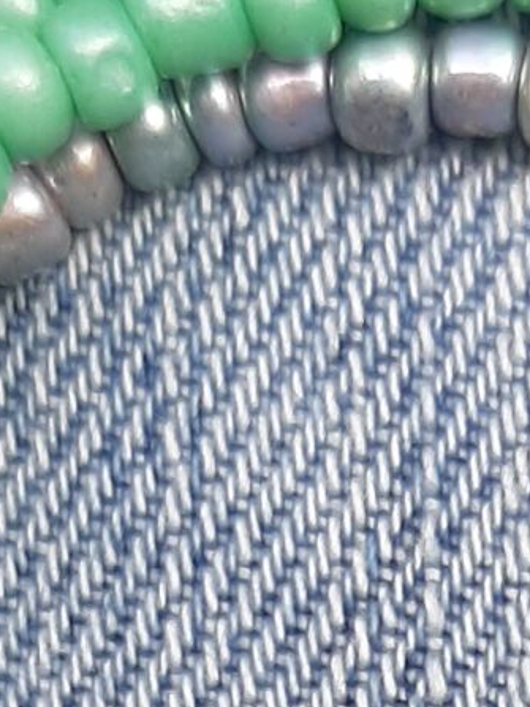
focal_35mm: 149
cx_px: 536
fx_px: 3043
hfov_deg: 9.9
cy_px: 1199
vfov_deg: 12.3
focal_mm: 3.93
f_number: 1.7
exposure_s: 1/513
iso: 40
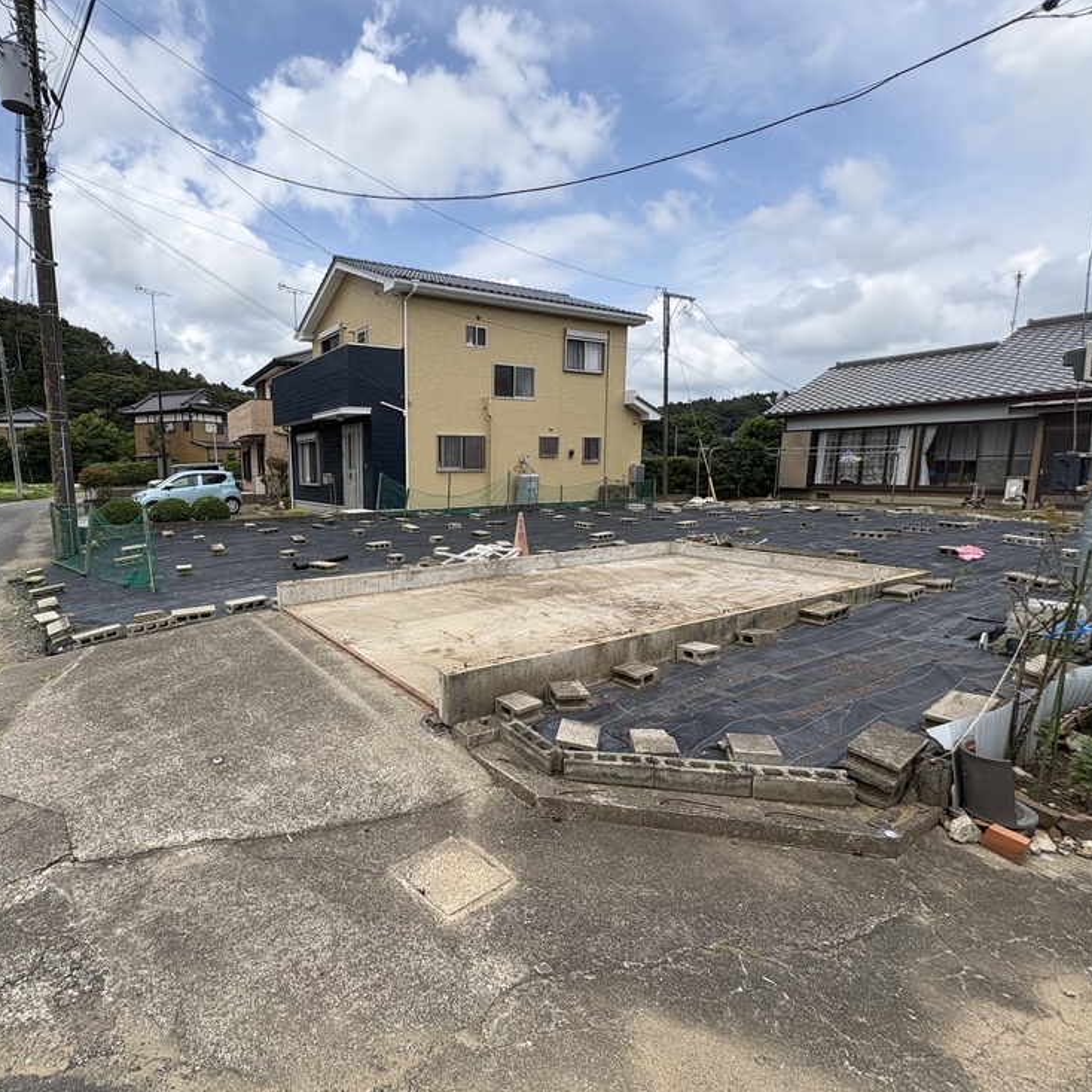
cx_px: 408
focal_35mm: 17
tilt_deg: -8.9
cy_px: 559
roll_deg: +1.5
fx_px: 607
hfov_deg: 82.3
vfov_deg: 84.0
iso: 40
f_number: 2.2
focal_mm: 2.22
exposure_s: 1/1536
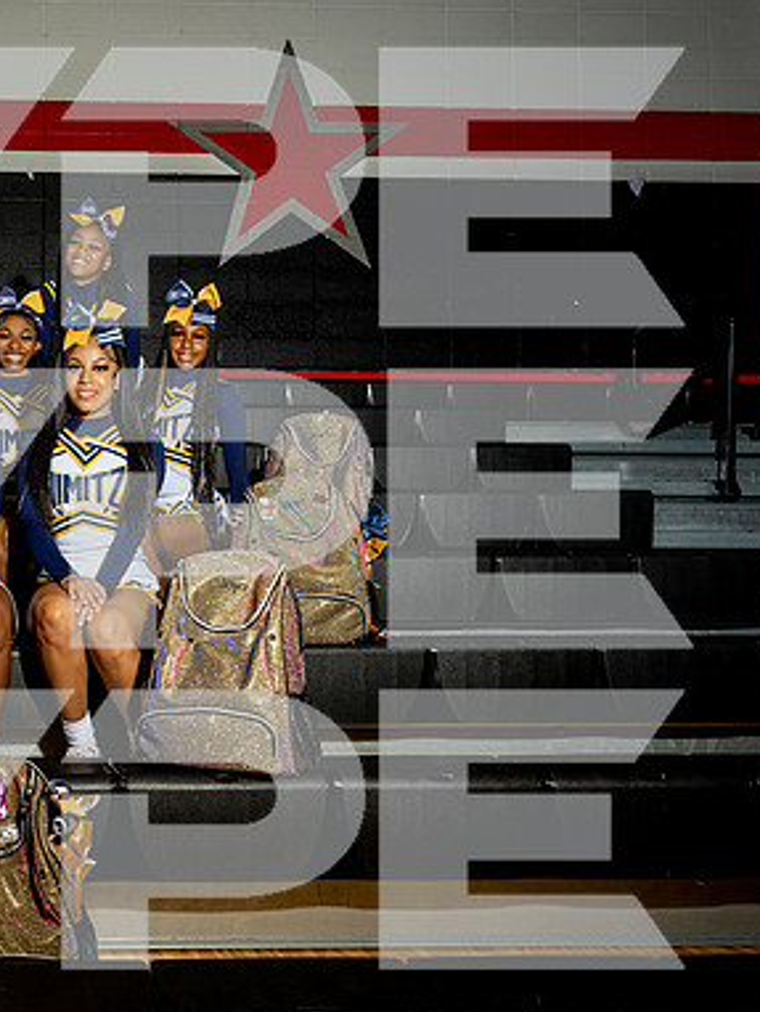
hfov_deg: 37.0
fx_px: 1023
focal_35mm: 35
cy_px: 510
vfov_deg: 52.6
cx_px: 19
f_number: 5.6
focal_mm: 24
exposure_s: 1/250
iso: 160
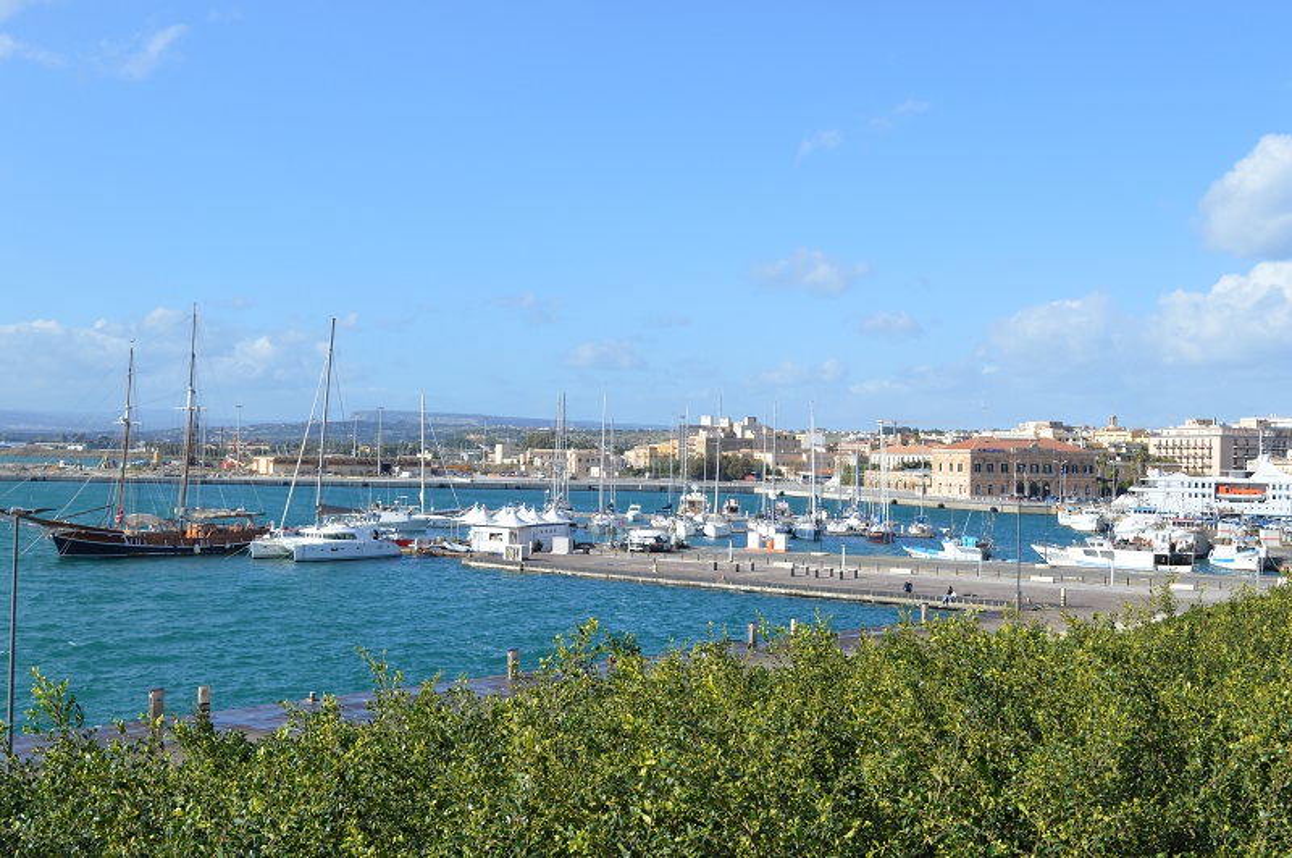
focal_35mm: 42
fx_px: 1505
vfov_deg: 31.8
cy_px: 429
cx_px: 646
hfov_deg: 46.5
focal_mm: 28
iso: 100
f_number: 8
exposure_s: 1/250
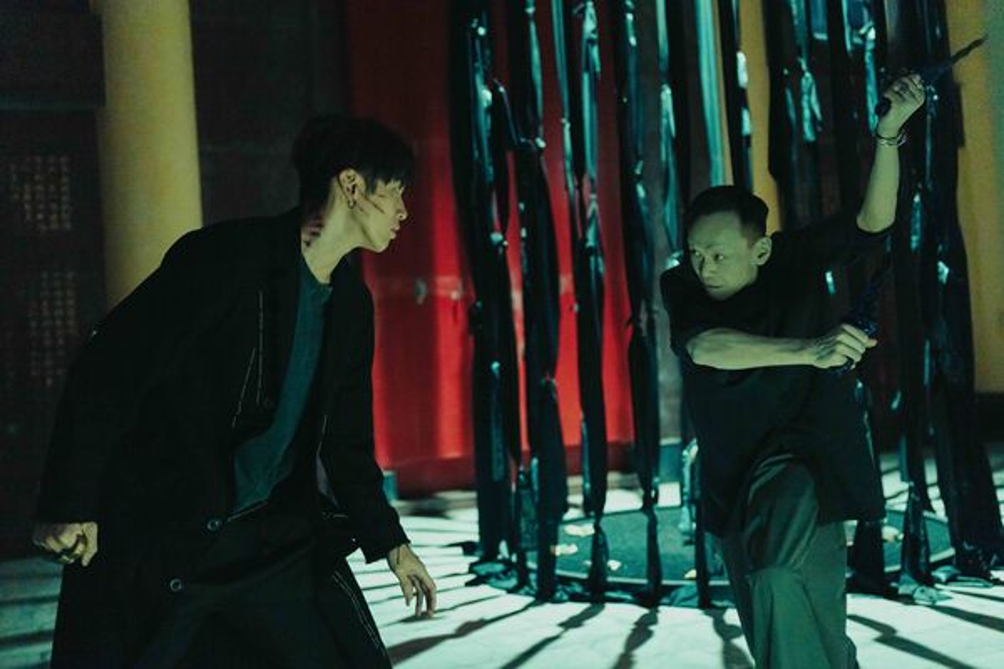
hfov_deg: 54.4
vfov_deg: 37.9
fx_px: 976
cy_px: 334
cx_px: 502
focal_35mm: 35
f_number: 2
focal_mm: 35
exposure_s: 1/400
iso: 10000
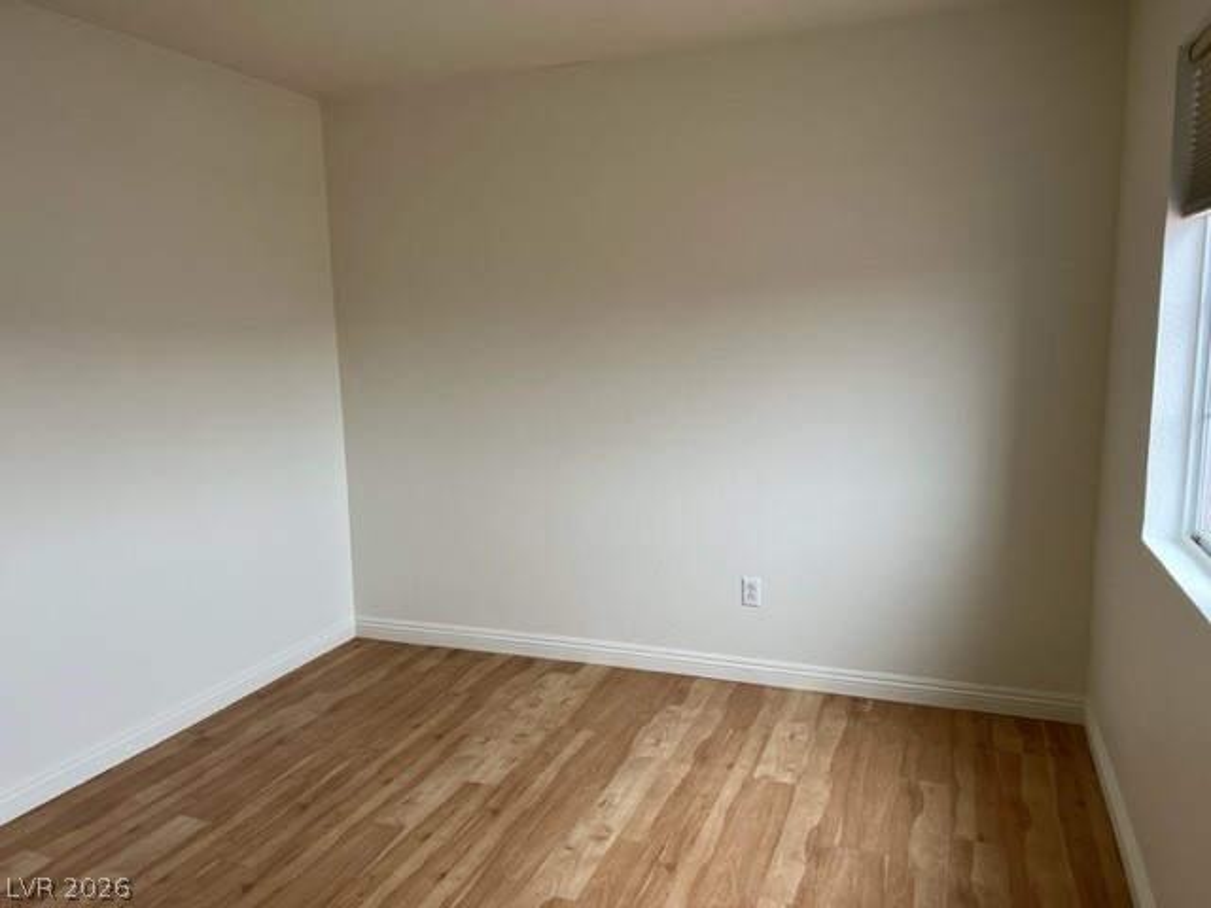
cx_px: 606
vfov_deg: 53.1
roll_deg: +1.1
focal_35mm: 26
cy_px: 454
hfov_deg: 67.3
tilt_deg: -8.6
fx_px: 910
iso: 100
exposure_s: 1/120
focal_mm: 5.7
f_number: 1.5
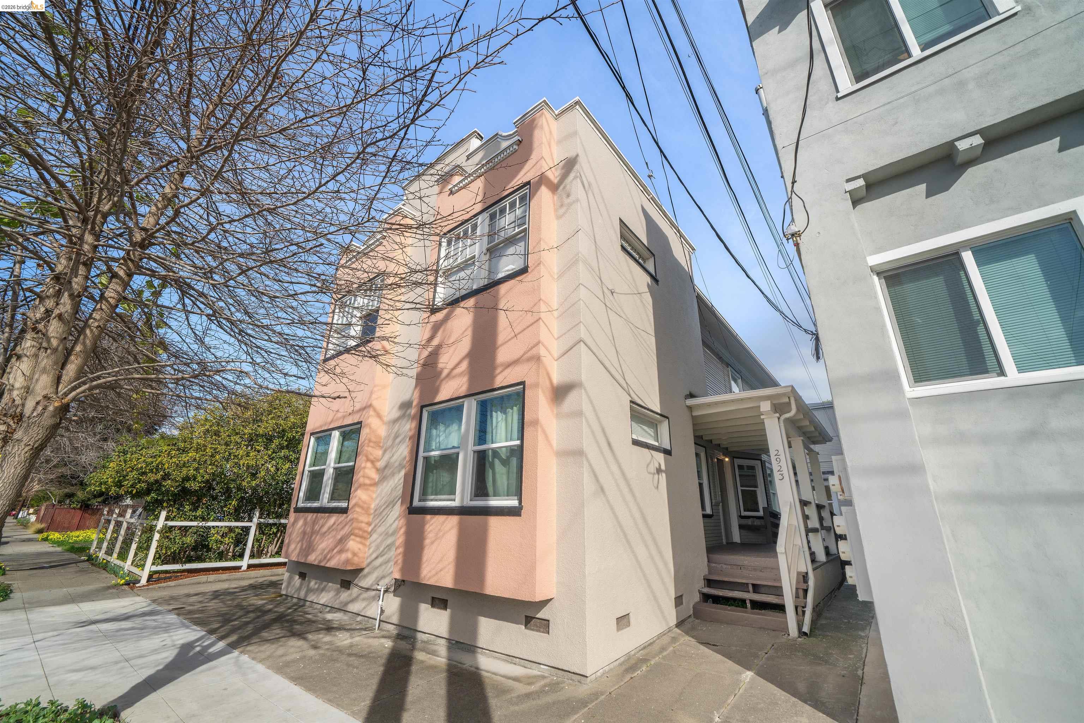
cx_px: 542
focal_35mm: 13
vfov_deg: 85.4
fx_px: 391
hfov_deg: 108.3
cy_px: 362
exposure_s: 1/500
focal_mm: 13
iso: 400
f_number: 9
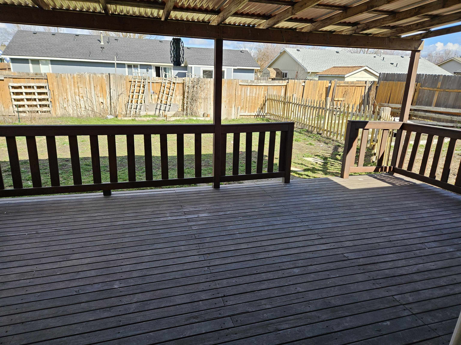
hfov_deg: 73.9
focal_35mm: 23
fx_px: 306
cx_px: 230
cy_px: 172
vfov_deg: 58.9
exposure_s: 1/499
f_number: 1.8
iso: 25
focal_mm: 5.4
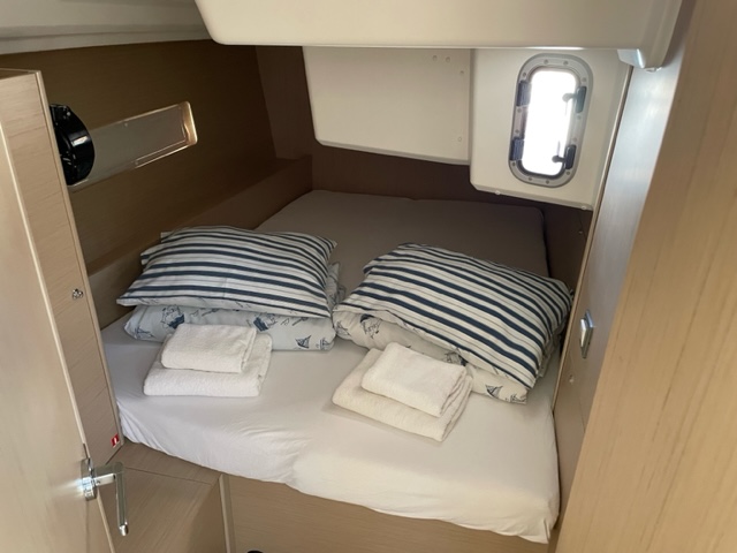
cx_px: 368
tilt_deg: -27.0
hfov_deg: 67.3
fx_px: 554
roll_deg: -1.1
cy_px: 276
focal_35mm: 26
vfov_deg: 53.1
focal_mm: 4.2
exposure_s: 1/60
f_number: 1.6
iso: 500
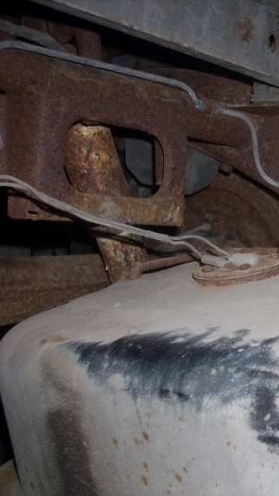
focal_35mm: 54
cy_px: 248
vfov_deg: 38.5
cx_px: 314
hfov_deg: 21.0
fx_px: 710
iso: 64
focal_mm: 6.2
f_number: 2.8
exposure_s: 1/60
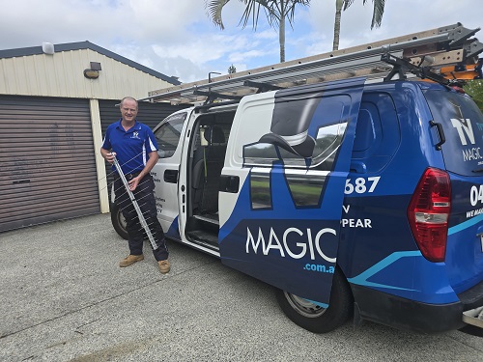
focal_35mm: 23
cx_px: 242
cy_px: 181
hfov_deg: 73.9
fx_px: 321
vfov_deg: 58.9
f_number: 1.7
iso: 12
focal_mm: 6.3
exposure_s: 1/487
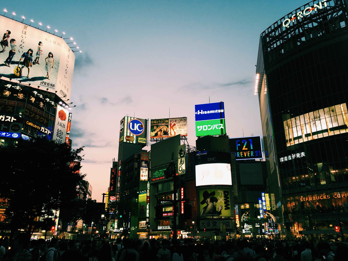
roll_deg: -0.4
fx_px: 292
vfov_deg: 48.2
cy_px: 130
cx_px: 174
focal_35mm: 29
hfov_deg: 61.7
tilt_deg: +20.4
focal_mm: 4.15
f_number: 2.2
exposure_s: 1/40
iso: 25
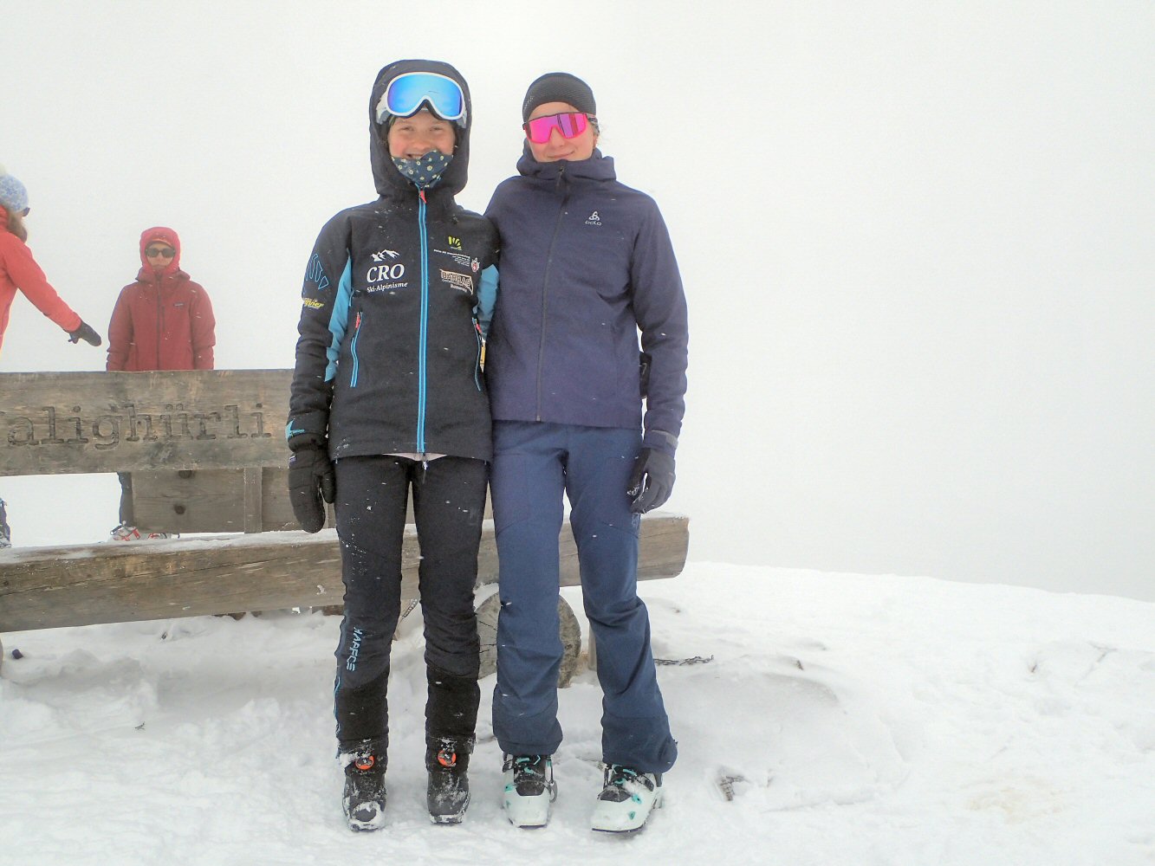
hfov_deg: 46.8
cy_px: 433
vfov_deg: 36.0
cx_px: 578
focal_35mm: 40
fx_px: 1335
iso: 100
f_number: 4
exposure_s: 1/500
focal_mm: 7.34
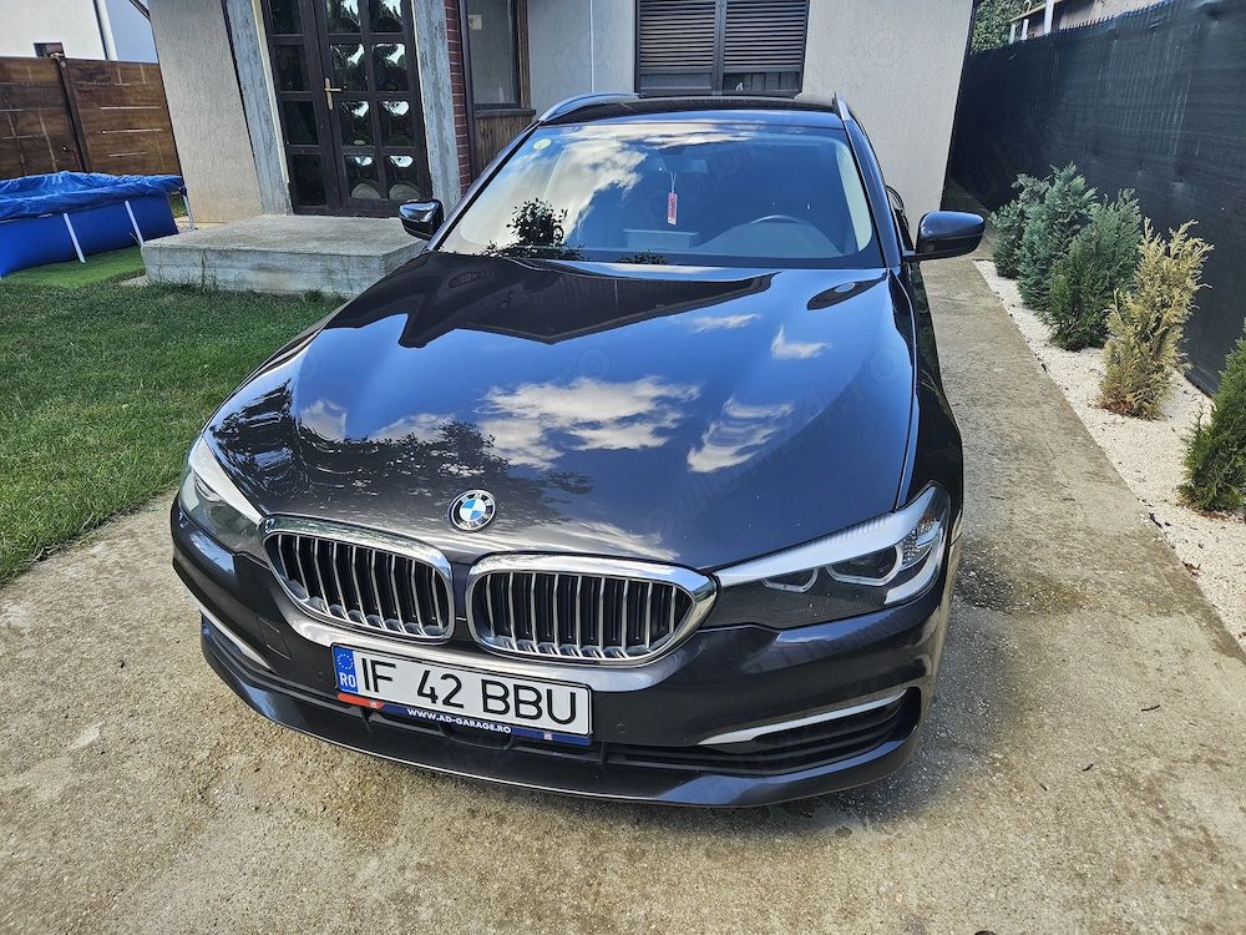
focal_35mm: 23
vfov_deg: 58.9
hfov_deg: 73.9
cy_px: 468
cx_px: 623
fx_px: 828
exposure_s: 1/251
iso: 25
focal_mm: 5.4
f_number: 1.8
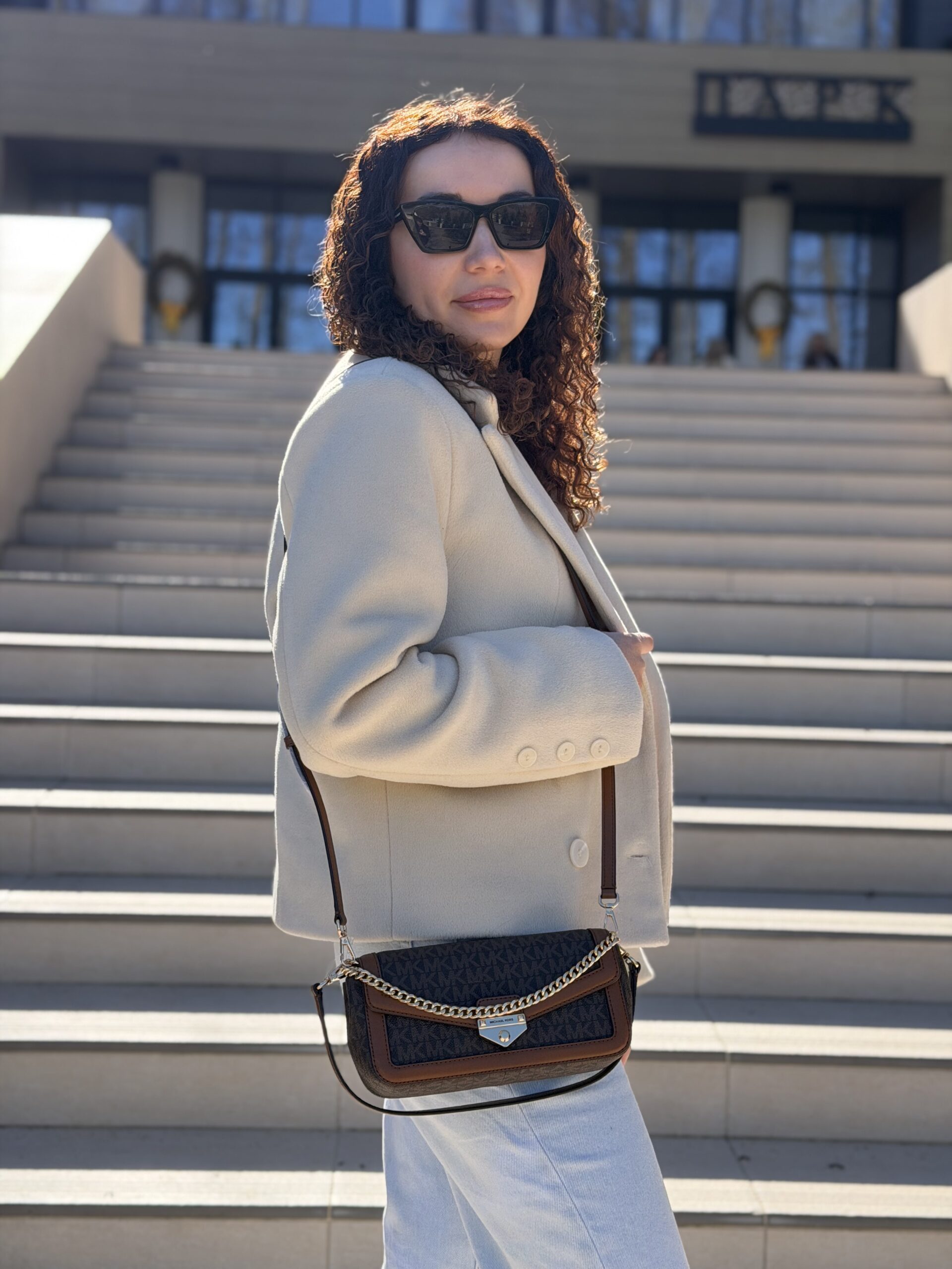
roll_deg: -1.8
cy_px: 634
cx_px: 476
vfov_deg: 39.7
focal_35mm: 48
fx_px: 1760
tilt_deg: -0.9
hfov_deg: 30.3
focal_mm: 6.76
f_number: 1.78
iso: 100
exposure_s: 1/2667
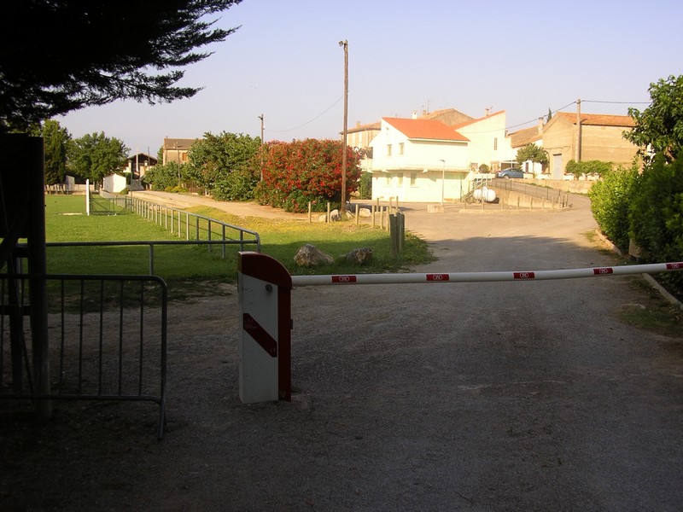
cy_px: 256
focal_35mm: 38
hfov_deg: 49.0
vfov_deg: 37.7
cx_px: 342
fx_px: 750
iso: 50
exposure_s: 1/400
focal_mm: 5.8
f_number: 4.1
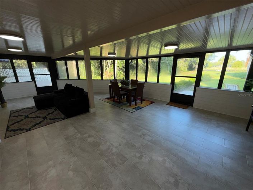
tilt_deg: -16.0
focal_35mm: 14
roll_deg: +0.5
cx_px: 126
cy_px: 95
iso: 25
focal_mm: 2.22
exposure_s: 1/120
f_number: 2.2
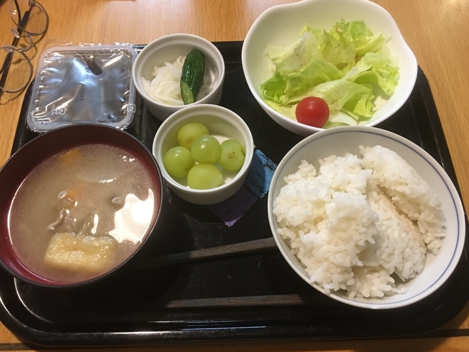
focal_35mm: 30
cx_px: 235
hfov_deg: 60.0
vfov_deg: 46.8
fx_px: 407
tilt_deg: -65.3
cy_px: 175
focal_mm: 4.15
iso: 80
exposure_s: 1/10
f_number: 2.2
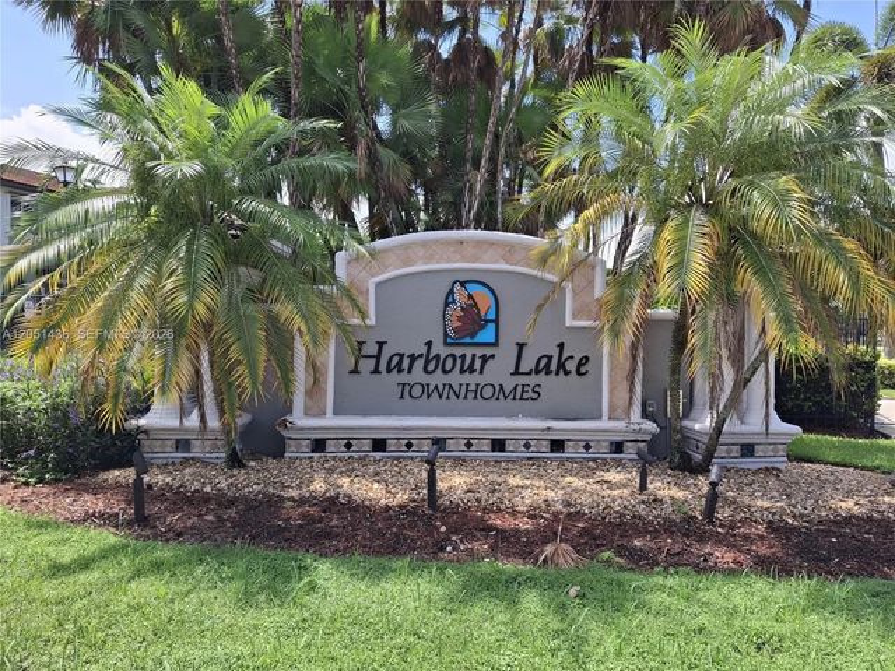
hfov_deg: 69.4
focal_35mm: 25
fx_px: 646
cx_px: 448
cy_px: 336
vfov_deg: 54.9
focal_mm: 4.69
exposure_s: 1/578
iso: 25
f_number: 1.8
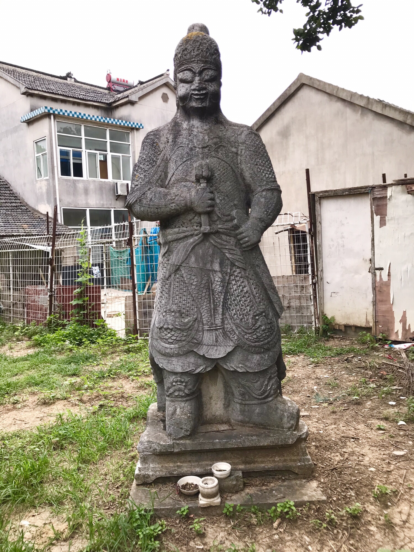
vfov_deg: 63.4
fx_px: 446
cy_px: 276
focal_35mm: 28
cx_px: 207
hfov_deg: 49.7
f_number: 1.8
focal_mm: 3.99
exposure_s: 1/602
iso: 20
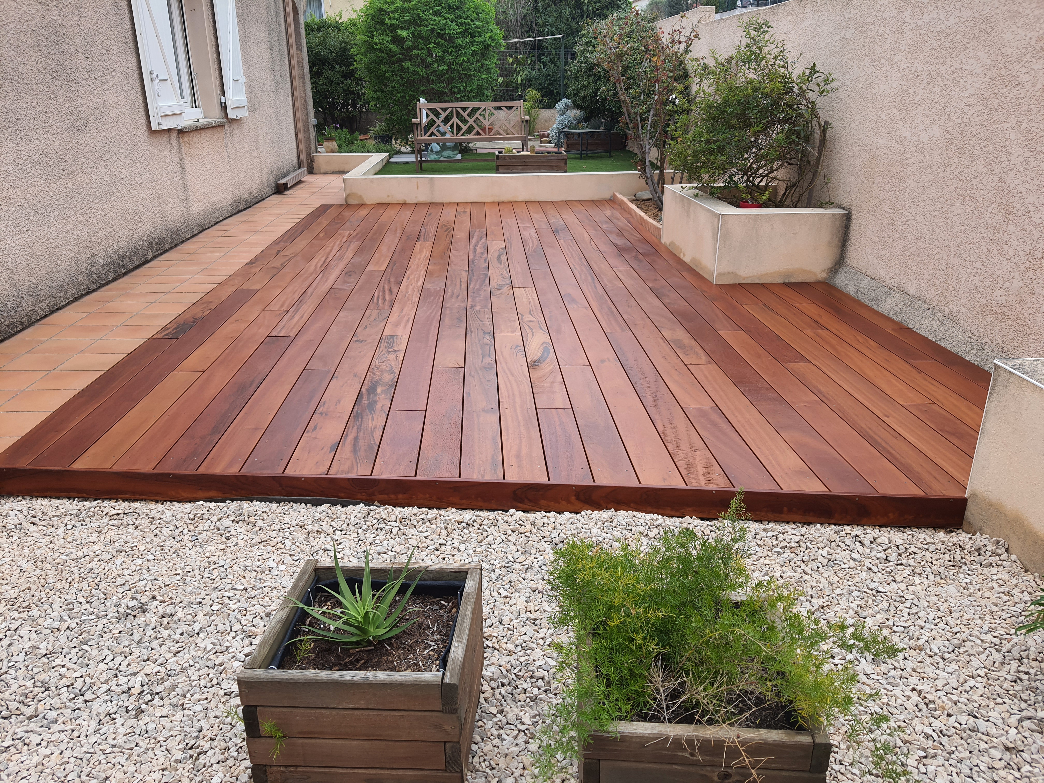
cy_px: 392
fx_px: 784
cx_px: 522
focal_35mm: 26
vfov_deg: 53.1
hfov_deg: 67.3
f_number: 1.7
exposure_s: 1/640
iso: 50
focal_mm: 4.32
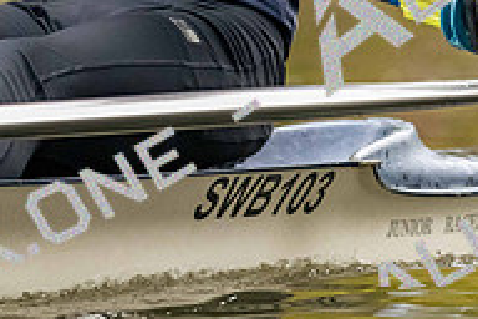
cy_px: -141
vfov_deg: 1.1
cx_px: 100
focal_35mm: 1208
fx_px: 16038
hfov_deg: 1.7
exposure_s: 1/2000
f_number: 4.5
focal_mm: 400
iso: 5000
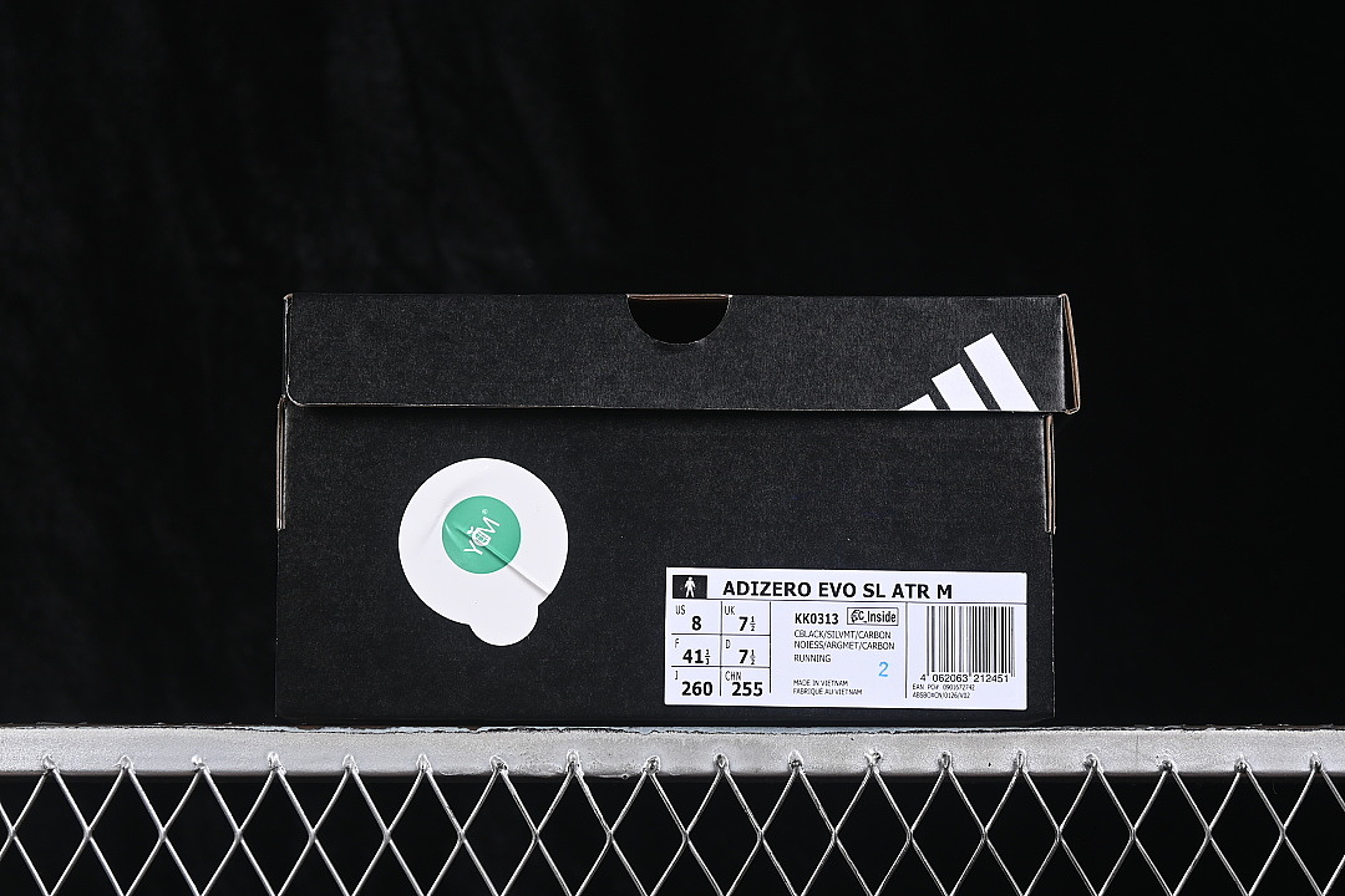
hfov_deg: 27.0
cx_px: 672
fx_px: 2802
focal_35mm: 75
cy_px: 448
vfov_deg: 18.2
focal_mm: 50
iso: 160
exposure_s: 1/60
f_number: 6.3
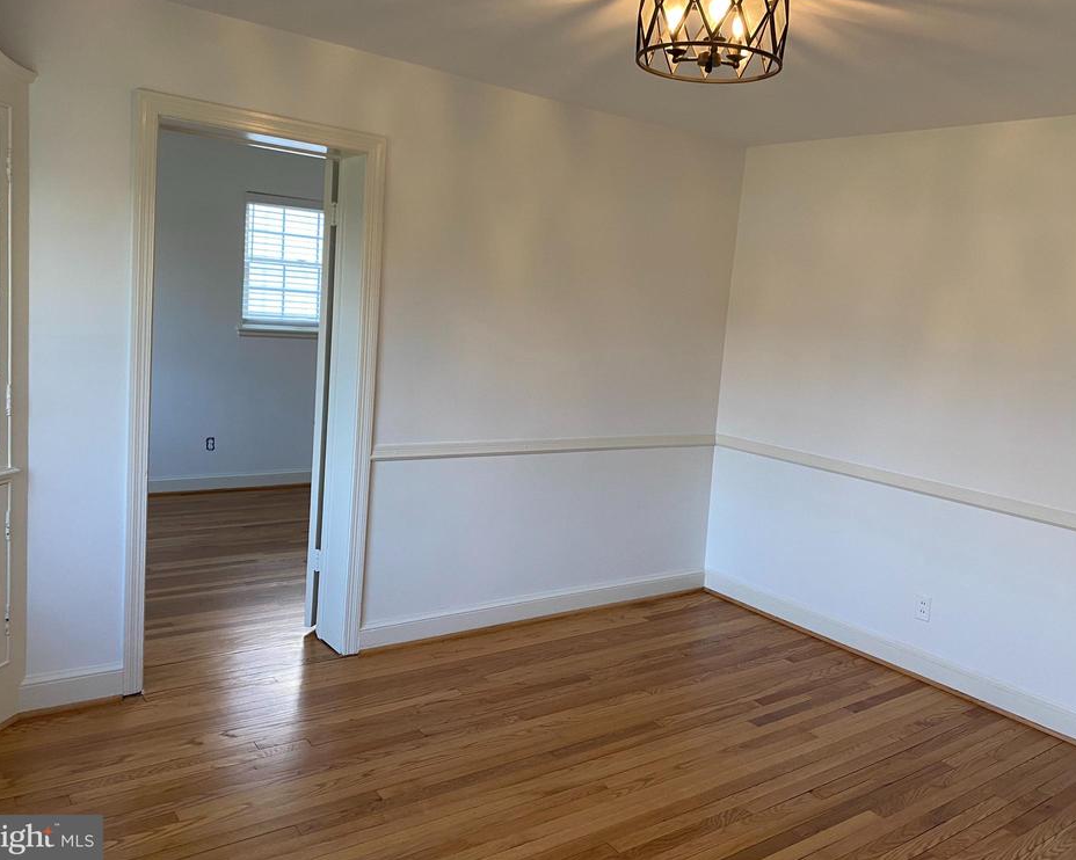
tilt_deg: -9.6
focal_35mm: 28
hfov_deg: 62.2
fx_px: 891
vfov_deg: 51.5
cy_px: 417
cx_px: 552
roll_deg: -4.4
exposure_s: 1/60
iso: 80
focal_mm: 4.25
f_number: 1.8
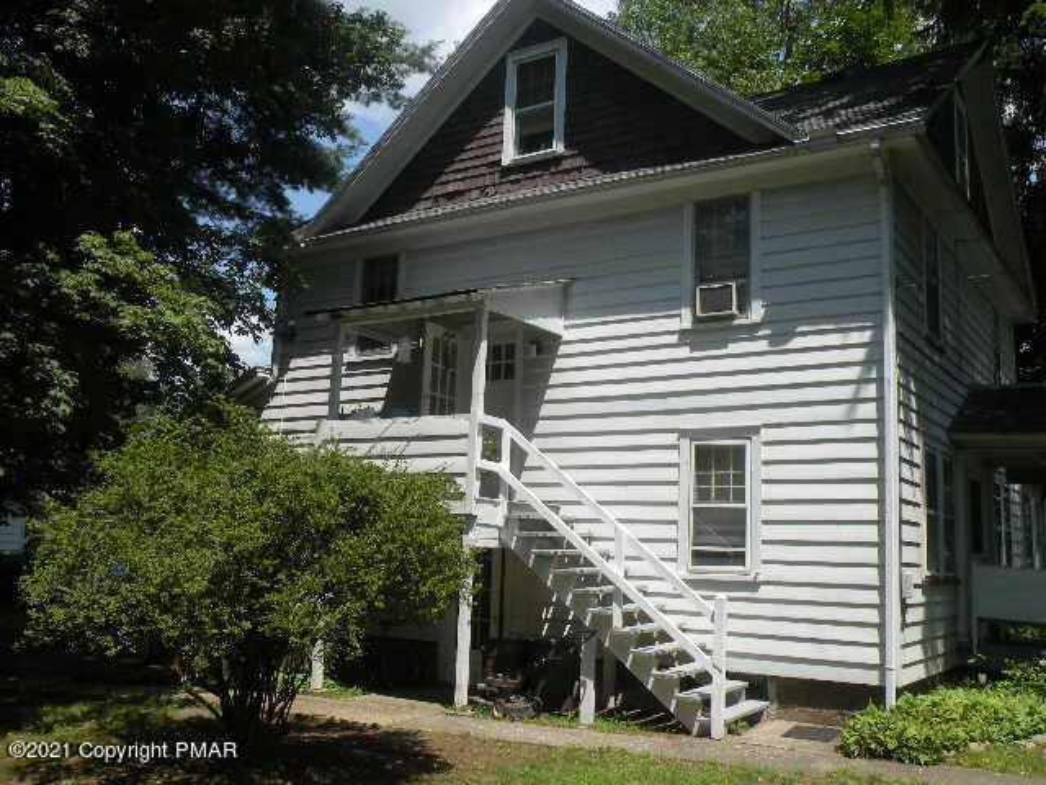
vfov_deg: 42.9
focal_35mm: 33
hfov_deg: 55.4
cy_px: 392
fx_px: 997
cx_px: 523
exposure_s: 1/202
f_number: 7.1
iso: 64
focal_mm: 5.8
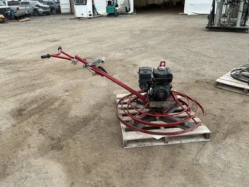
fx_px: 201
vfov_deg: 49.7
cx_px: 124
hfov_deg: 63.4
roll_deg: +1.7
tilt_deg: -23.3
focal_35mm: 28
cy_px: 94
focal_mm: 3
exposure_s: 1/432
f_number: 1.8
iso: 25
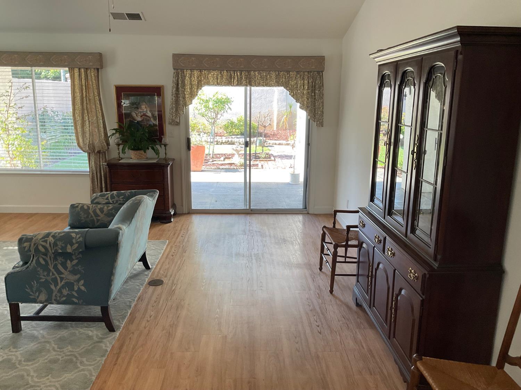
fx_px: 436
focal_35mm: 29
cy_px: 195
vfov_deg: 48.2
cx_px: 260
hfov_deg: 61.7
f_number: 1.8
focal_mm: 3
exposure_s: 1/120
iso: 64
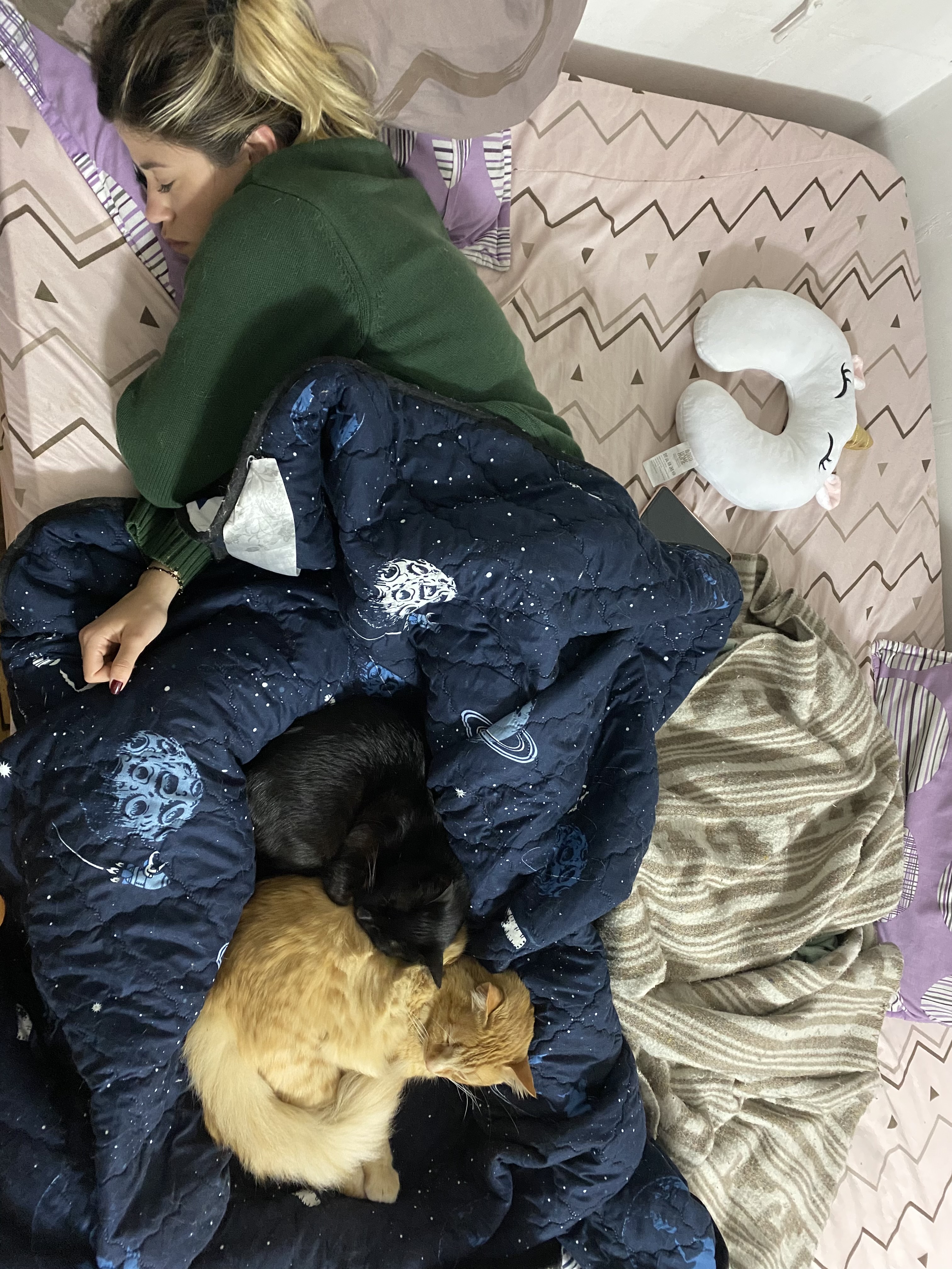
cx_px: 476
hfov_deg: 53.1
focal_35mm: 26
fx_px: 953
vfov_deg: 67.3
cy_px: 634
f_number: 1.8
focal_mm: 4.25
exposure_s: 1/30
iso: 1000
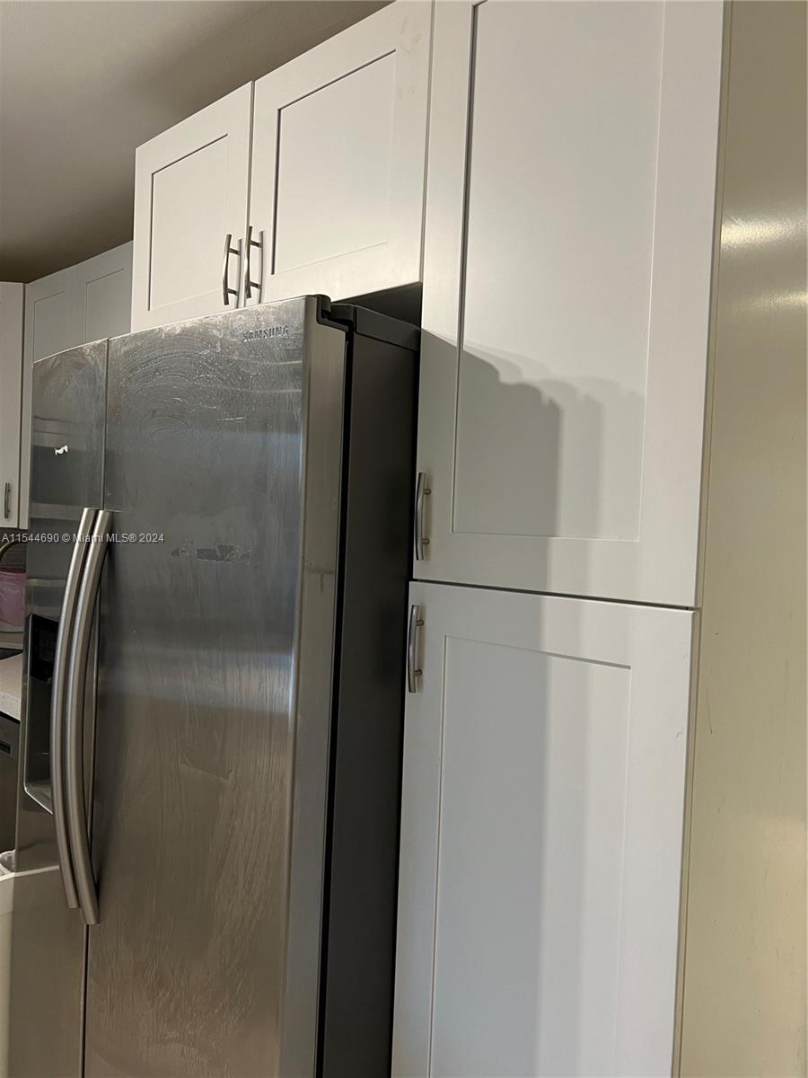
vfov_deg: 67.3
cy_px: 539
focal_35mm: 26
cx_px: 404
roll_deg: -2.9
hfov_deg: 53.1
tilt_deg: -0.9
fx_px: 809
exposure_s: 1/60
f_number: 1.5
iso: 100
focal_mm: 5.7
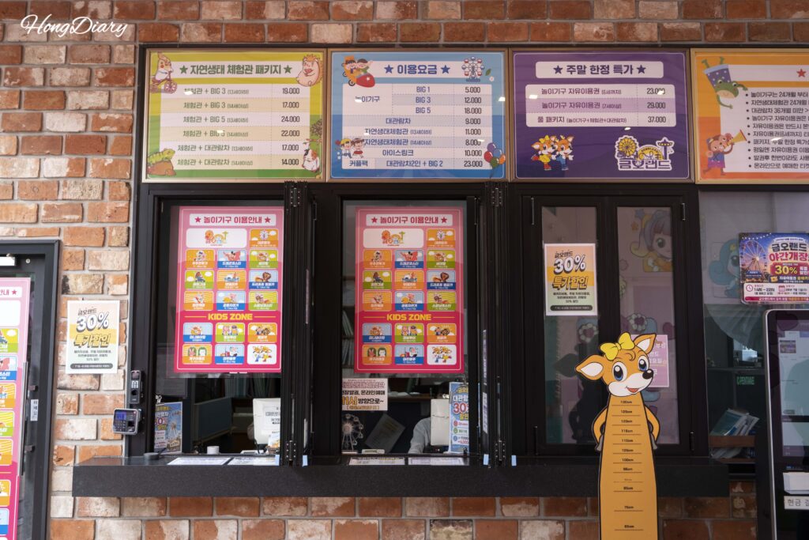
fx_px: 787
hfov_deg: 54.4
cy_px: 270
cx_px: 404
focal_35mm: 35
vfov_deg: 37.9
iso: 500
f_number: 5
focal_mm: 35
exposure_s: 1/160
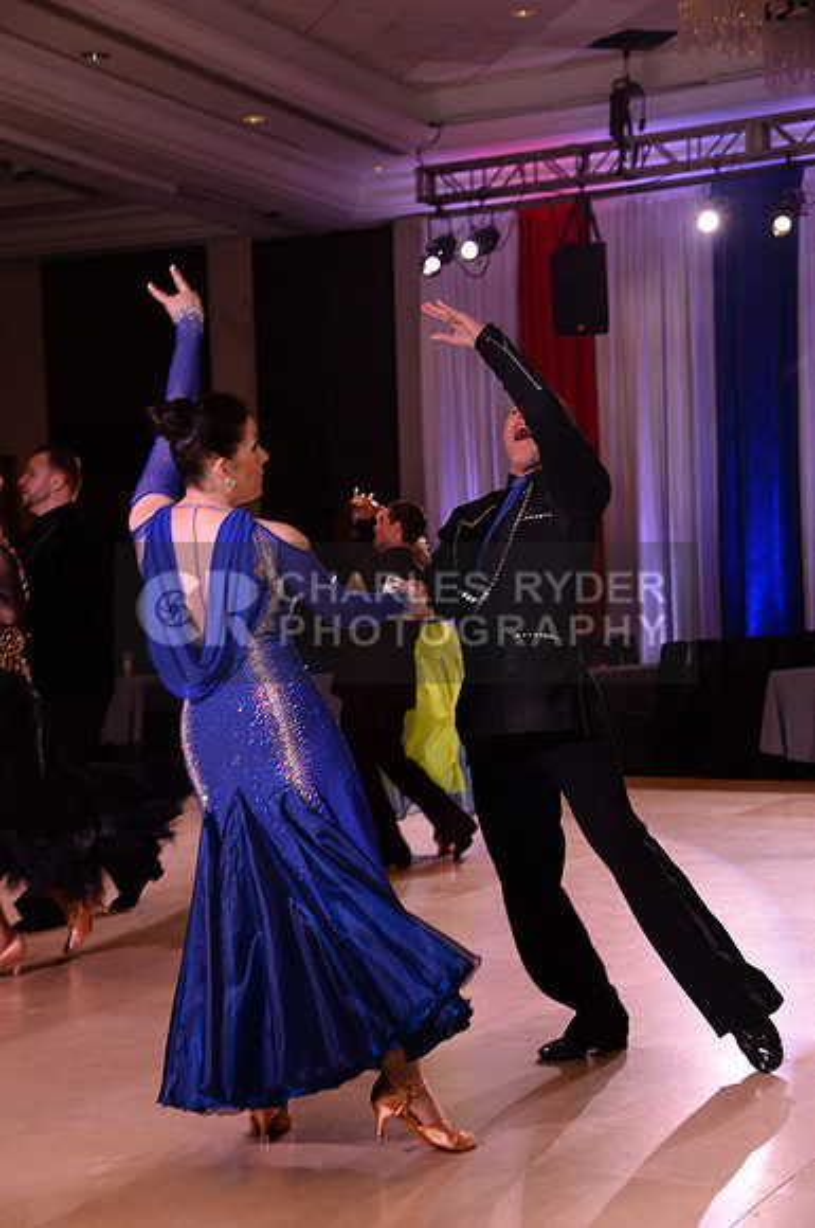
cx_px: 408
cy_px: 614
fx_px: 2384
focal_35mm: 70
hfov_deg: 19.4
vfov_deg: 28.9
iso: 2500
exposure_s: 1/250
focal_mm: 70
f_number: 7.1
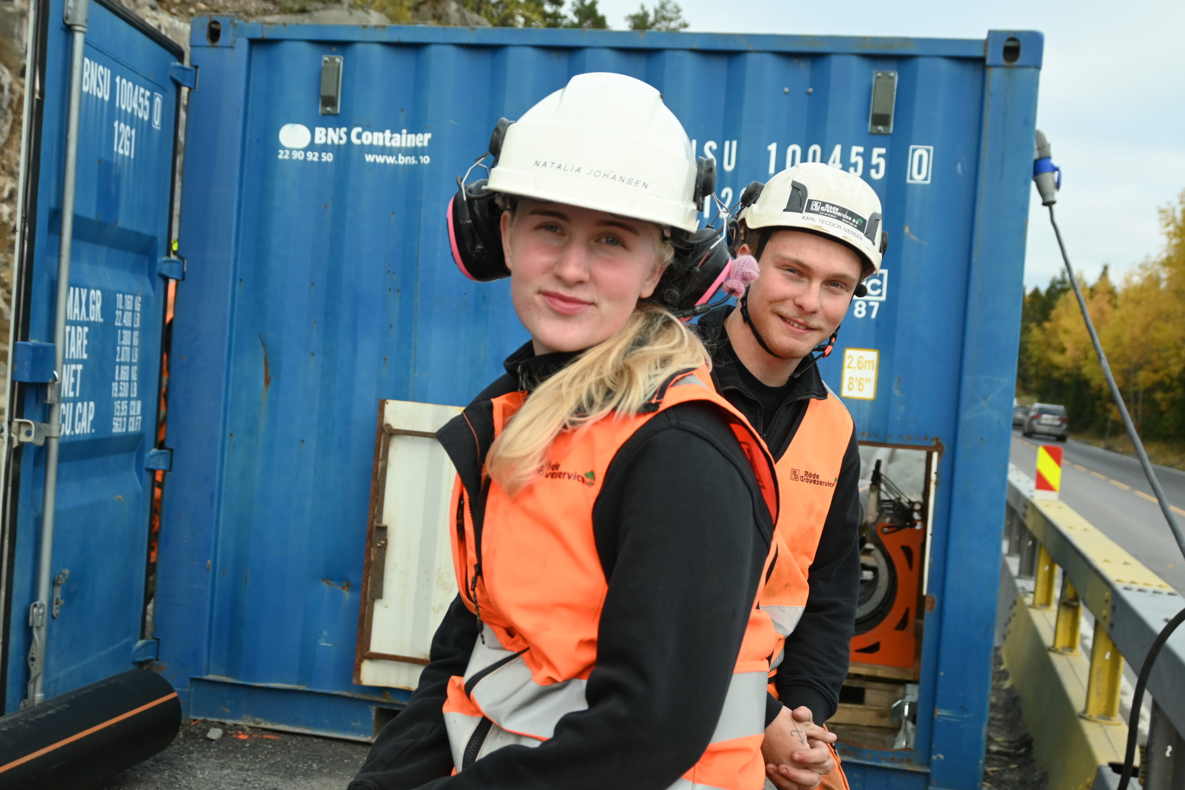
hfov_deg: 47.2
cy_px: 395
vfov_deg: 32.4
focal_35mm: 41
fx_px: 1358
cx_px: 592
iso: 220
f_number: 4.5
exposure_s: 1/250
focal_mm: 27.5
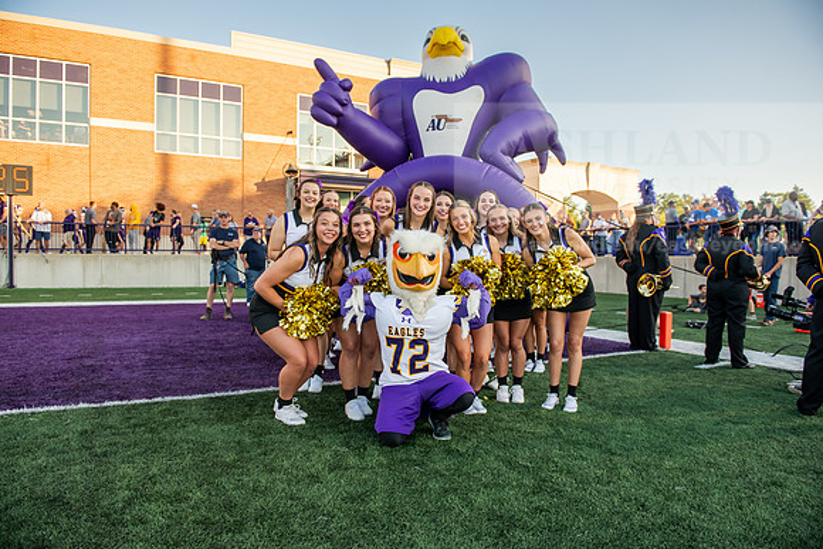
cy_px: 274
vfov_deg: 53.2
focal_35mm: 24
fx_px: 549
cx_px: 412
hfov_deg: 73.7
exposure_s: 1/500
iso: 320
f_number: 4
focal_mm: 24
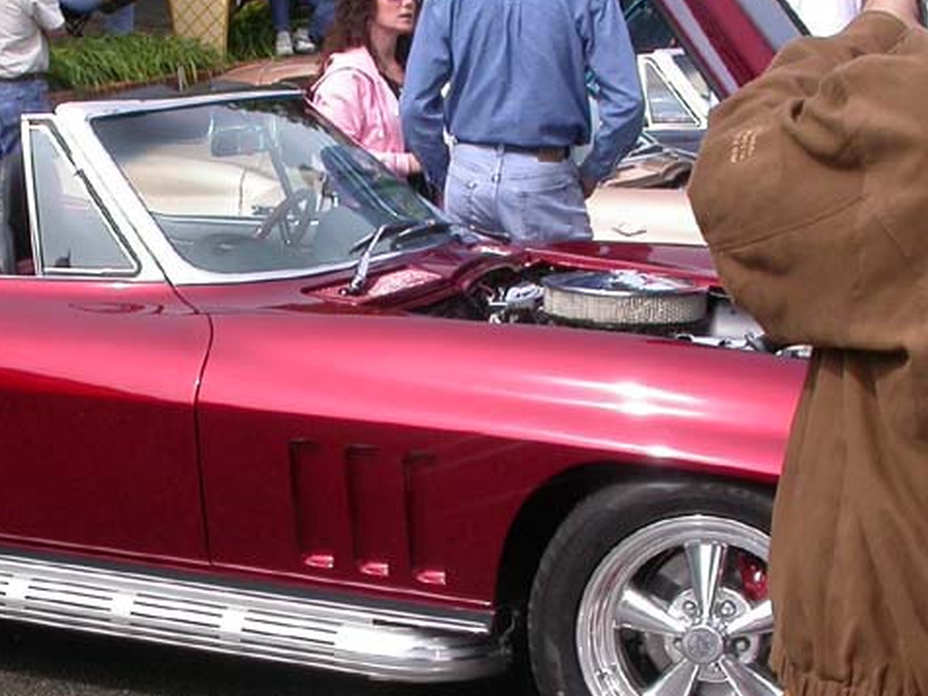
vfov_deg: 17.9
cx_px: 272
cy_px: 475
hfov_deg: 23.7
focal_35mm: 82
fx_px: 2198
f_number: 6
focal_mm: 7.85
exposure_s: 1/294
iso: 100
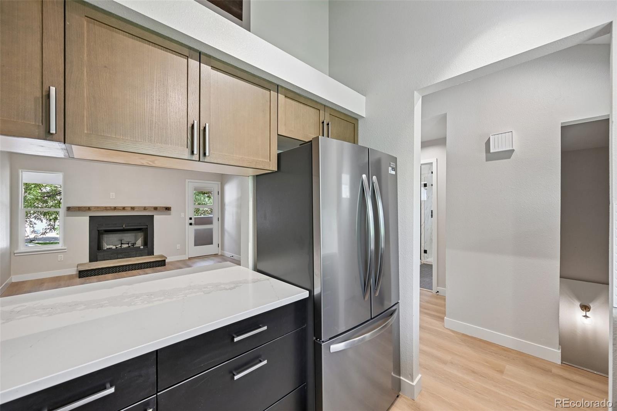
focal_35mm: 14
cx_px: 308
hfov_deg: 104.3
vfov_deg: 81.2
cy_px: 206
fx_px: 240
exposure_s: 1/8
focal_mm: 14
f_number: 9
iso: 400
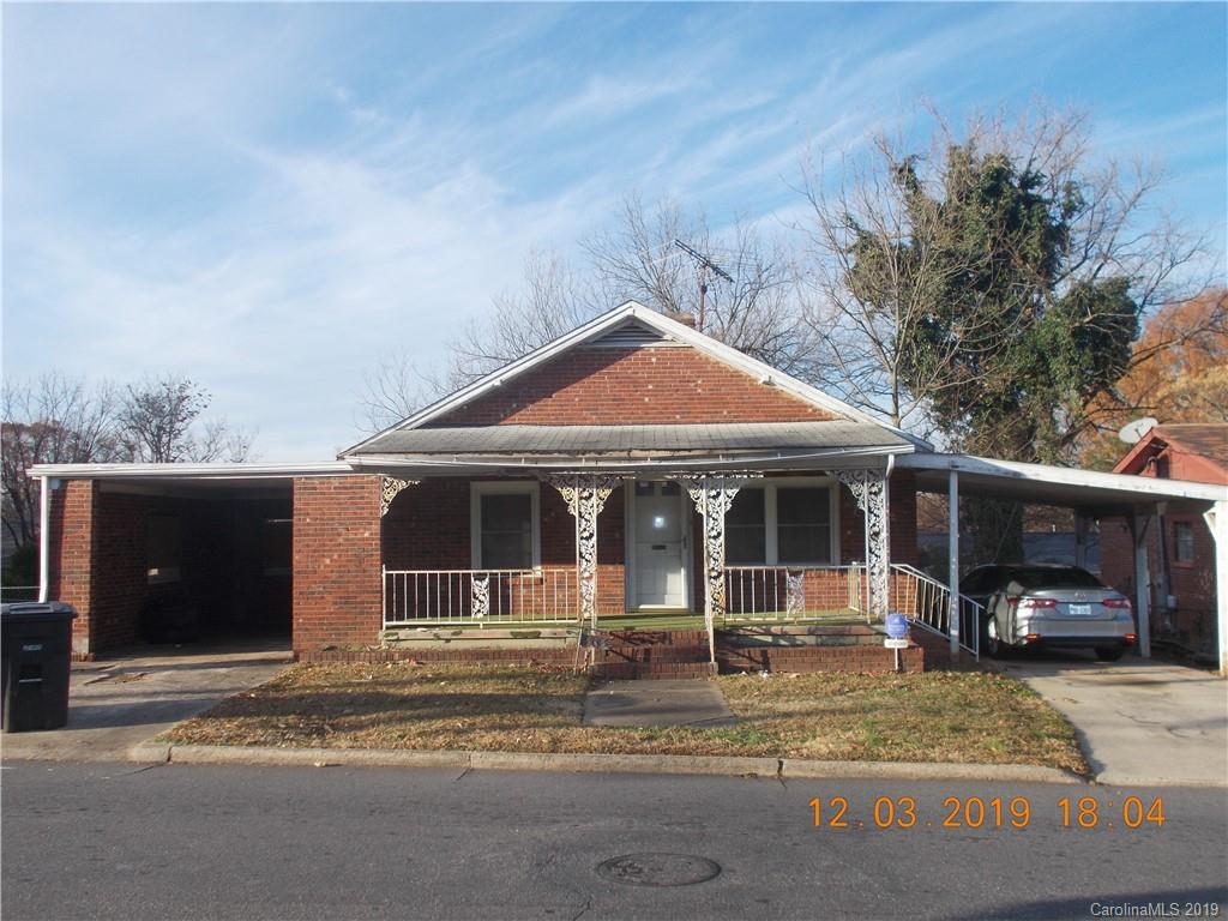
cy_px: 460
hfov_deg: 54.0
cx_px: 614
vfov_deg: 41.8
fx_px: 1206
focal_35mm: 34
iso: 80
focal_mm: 6
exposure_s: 1/400
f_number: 3.6
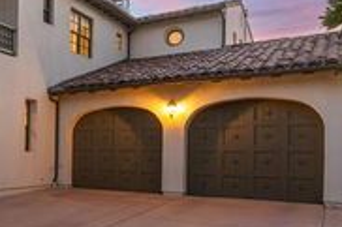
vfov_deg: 30.2
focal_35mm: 44
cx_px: -73
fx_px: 418
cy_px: 157
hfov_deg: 34.9
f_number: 5
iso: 800
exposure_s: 1/13
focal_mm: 16
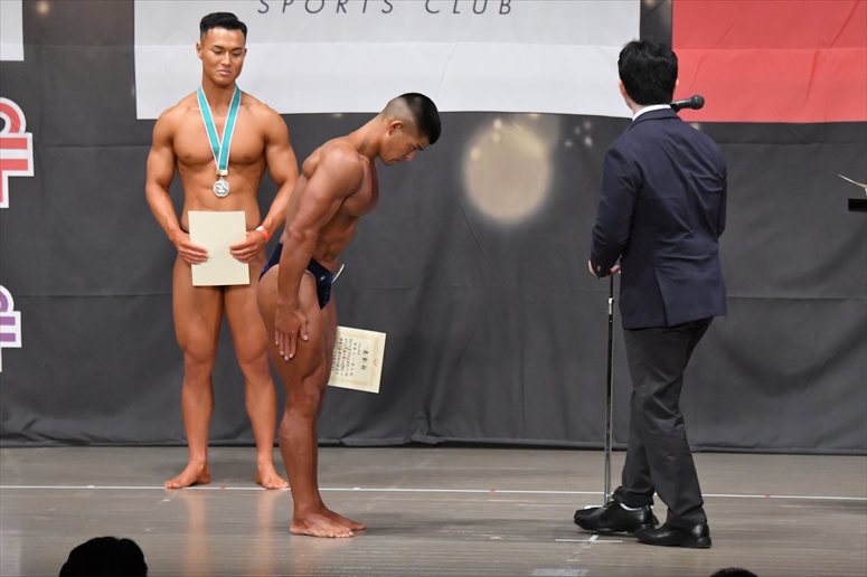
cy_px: 288
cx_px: 434
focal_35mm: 202
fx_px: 4863
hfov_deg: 10.2
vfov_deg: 6.8
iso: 6400
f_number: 5.6
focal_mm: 135
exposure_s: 1/400
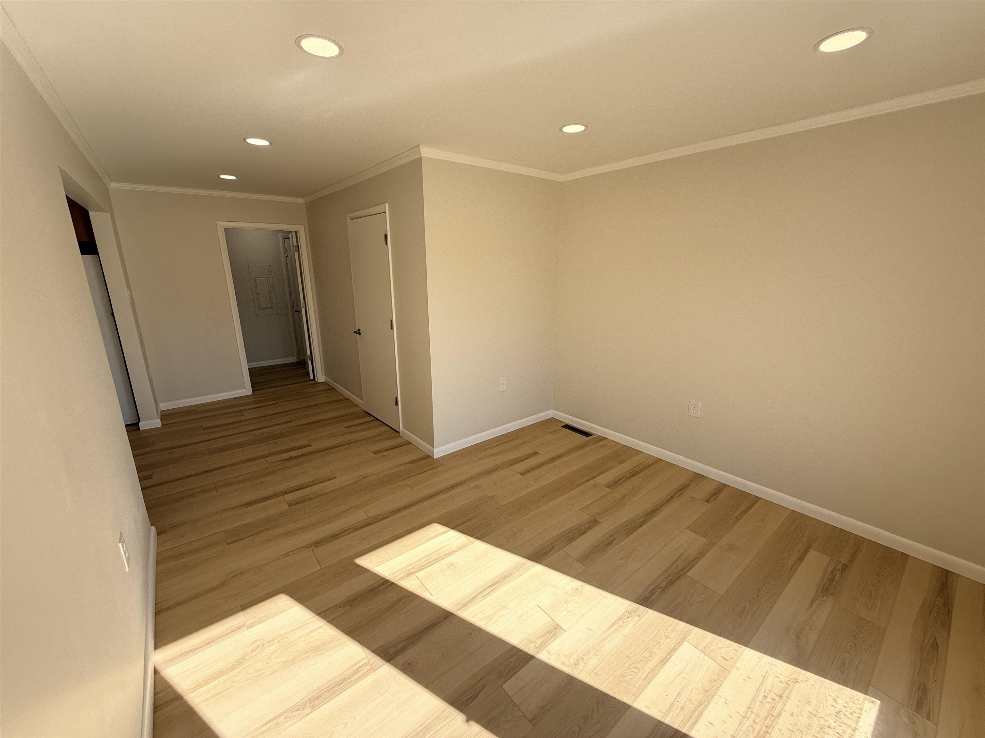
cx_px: 492
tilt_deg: -15.2
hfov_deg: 102.1
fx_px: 398
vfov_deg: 85.7
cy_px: 369
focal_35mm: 14
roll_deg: -0.2
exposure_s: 1/522
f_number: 2.2
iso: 50
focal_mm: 2.22
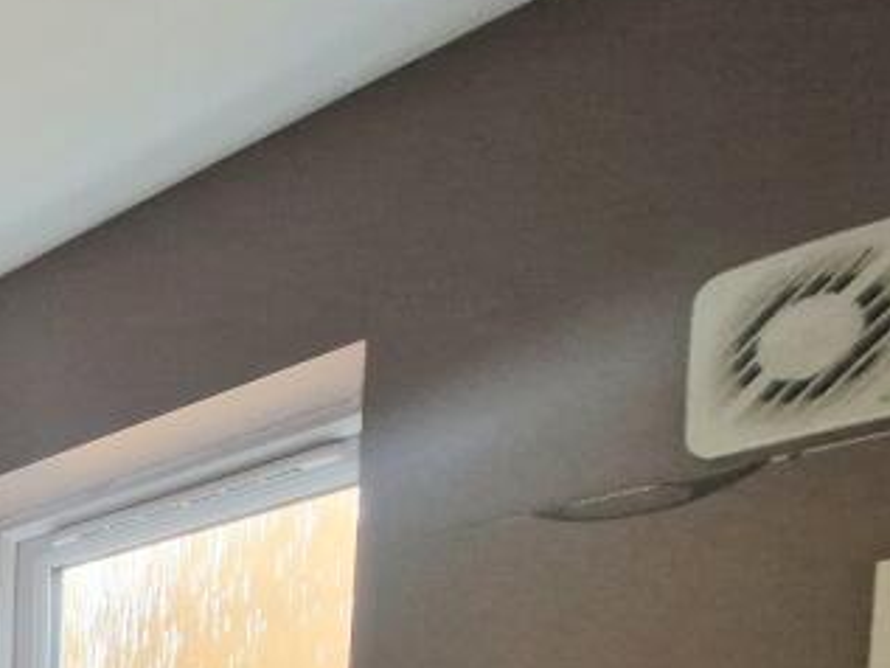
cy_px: 1036
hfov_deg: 27.4
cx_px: -497
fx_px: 1080
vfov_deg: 25.0
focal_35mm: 42
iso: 400
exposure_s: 1/50
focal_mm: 2.2
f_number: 2.2
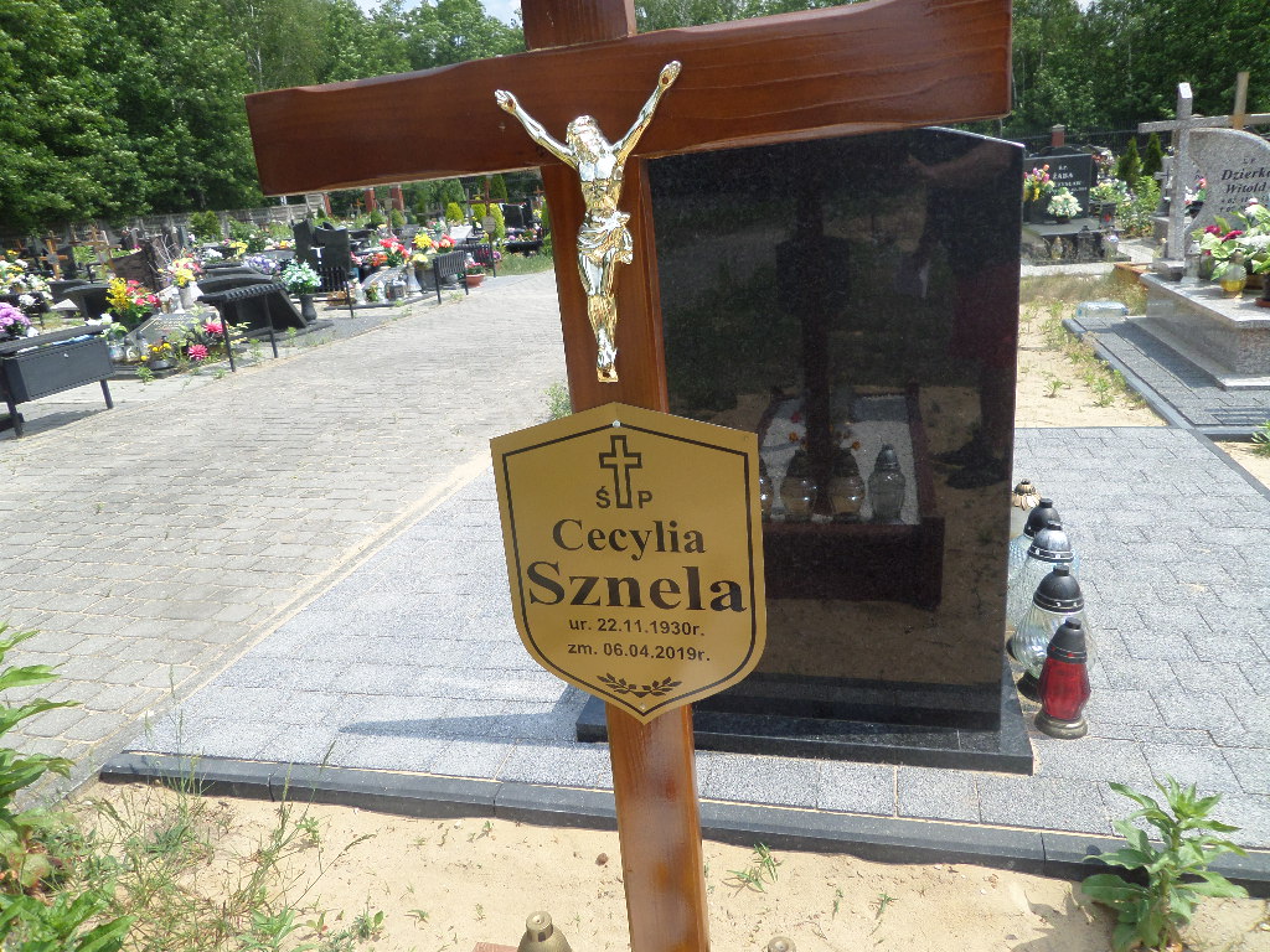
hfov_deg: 71.6
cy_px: 476
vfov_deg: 56.8
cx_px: 635
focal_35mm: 24
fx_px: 881
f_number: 3.1
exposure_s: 1/750
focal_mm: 4.3
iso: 80
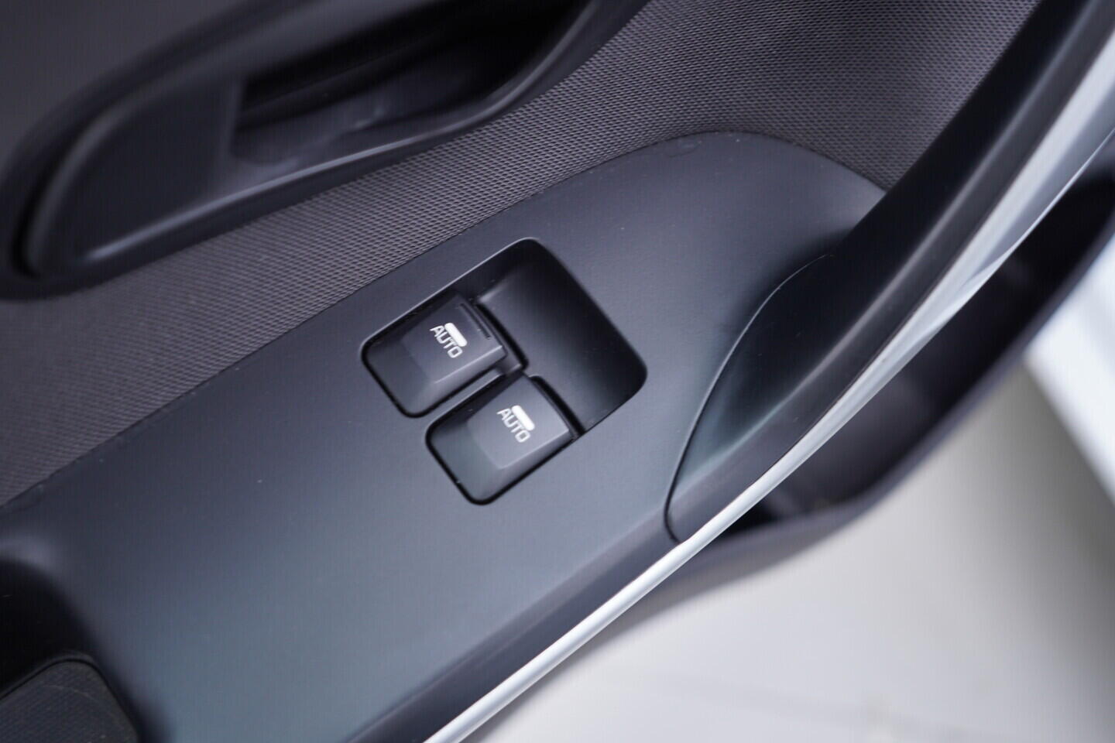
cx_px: 558
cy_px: 372
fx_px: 1115
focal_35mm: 36
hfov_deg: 53.1
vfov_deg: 36.9
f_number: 2.8
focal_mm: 24
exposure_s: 1/40
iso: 160
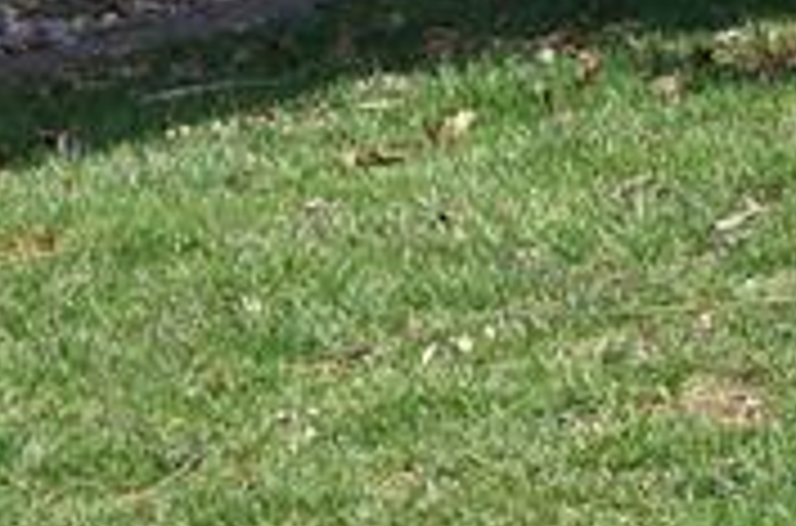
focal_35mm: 249
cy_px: -913
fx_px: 5493
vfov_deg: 5.2
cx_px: 1932
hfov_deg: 7.7
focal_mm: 27
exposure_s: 1/100
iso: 100
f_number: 8
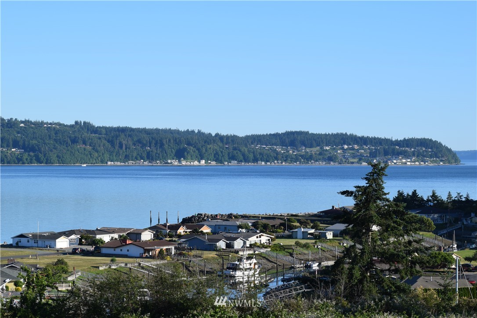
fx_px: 1351
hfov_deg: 20.0
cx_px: 238
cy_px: 159
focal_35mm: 102
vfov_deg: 13.4
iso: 200
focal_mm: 68
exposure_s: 1/320
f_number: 9
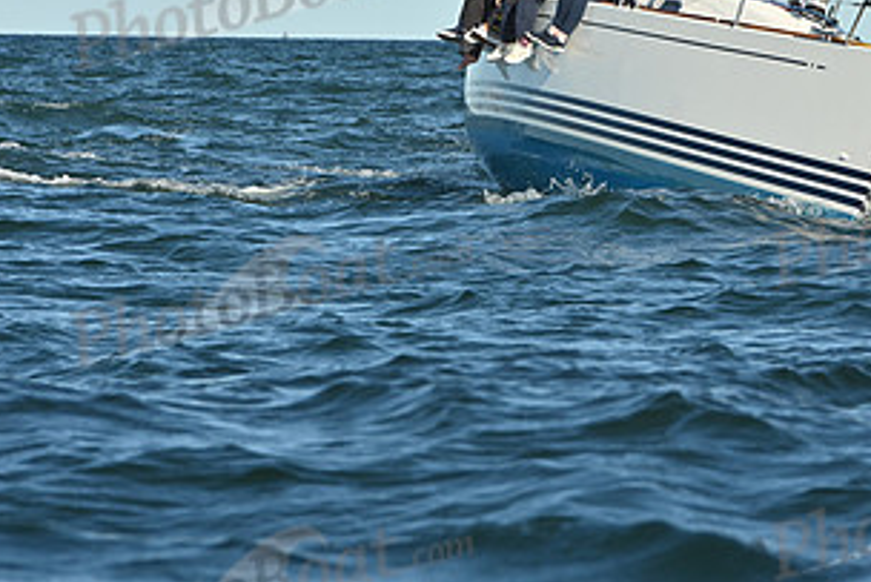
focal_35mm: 382
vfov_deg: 3.6
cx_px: 625
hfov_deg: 5.4
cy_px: 105
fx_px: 9246
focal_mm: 200
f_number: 9
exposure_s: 1/1250
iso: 320
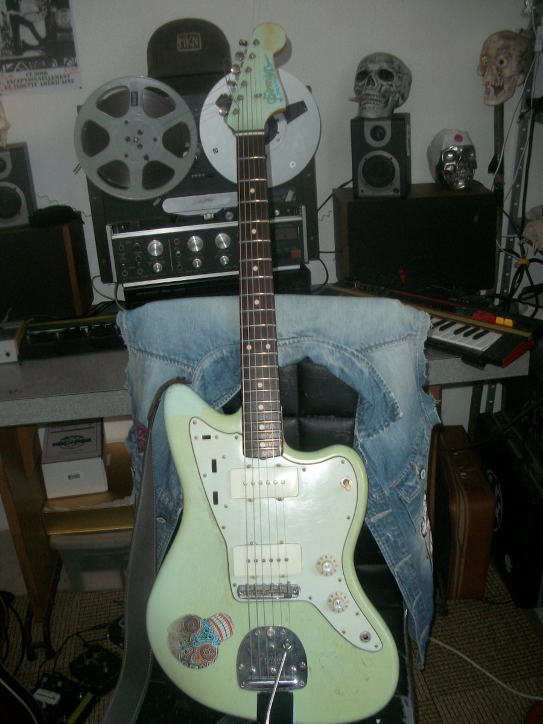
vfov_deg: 52.6
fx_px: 732
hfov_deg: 40.7
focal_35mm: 35
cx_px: 272
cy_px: 362
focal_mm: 6.3
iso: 160
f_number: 3.1
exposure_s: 1/30
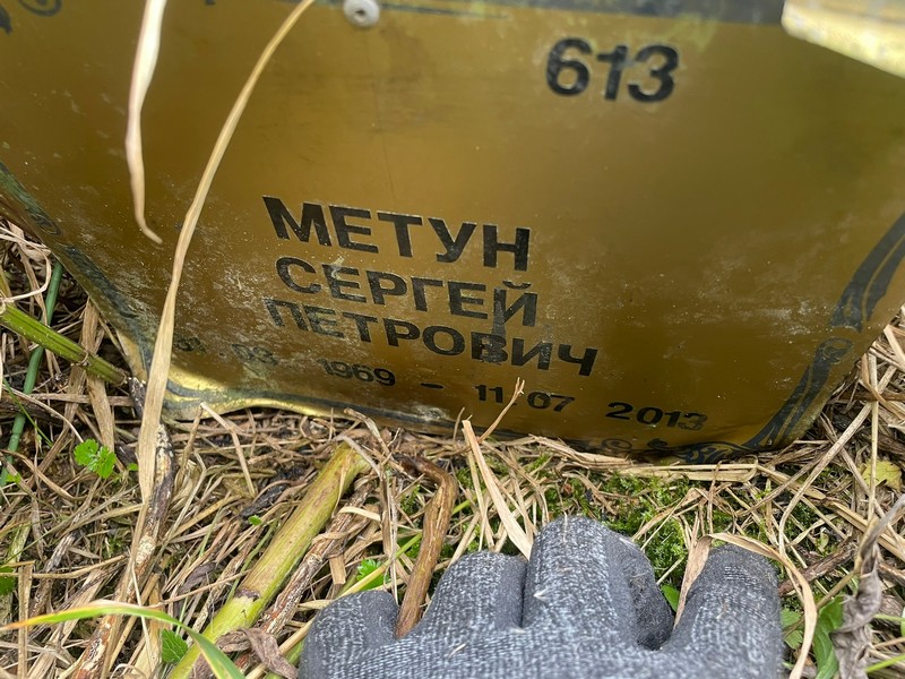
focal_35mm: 26
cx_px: 452
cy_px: 340
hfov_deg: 67.3
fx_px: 680
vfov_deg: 53.1
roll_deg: -1.6
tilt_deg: -44.5
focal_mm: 4.2
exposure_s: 1/77
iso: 125
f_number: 1.6
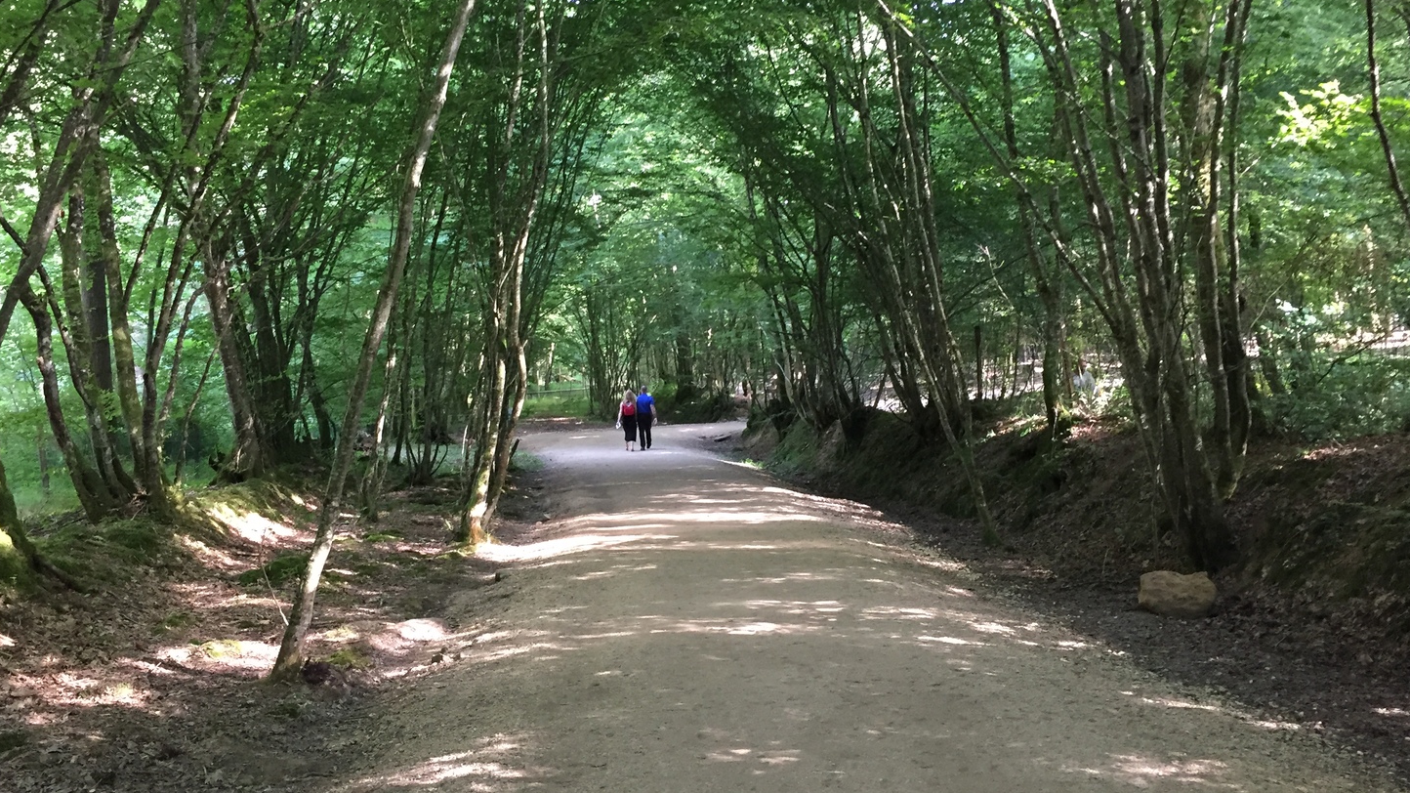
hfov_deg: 56.6
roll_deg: +2.0
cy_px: 342
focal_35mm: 35
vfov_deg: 33.7
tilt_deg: -4.4
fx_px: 1308
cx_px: 665
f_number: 2.2
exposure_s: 1/33
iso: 250
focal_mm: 4.15
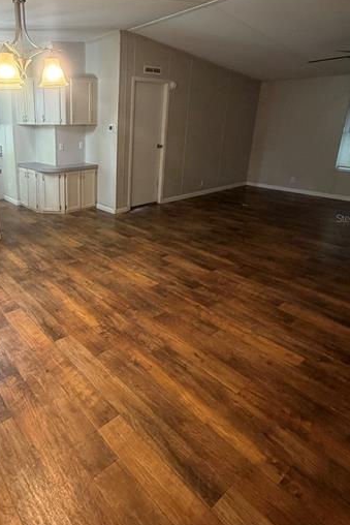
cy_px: 218
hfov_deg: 54.5
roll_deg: -0.4
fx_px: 321
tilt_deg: -16.0
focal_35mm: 22
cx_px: 86
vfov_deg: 77.9
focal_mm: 2.22
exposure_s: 1/60
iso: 320
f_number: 2.2
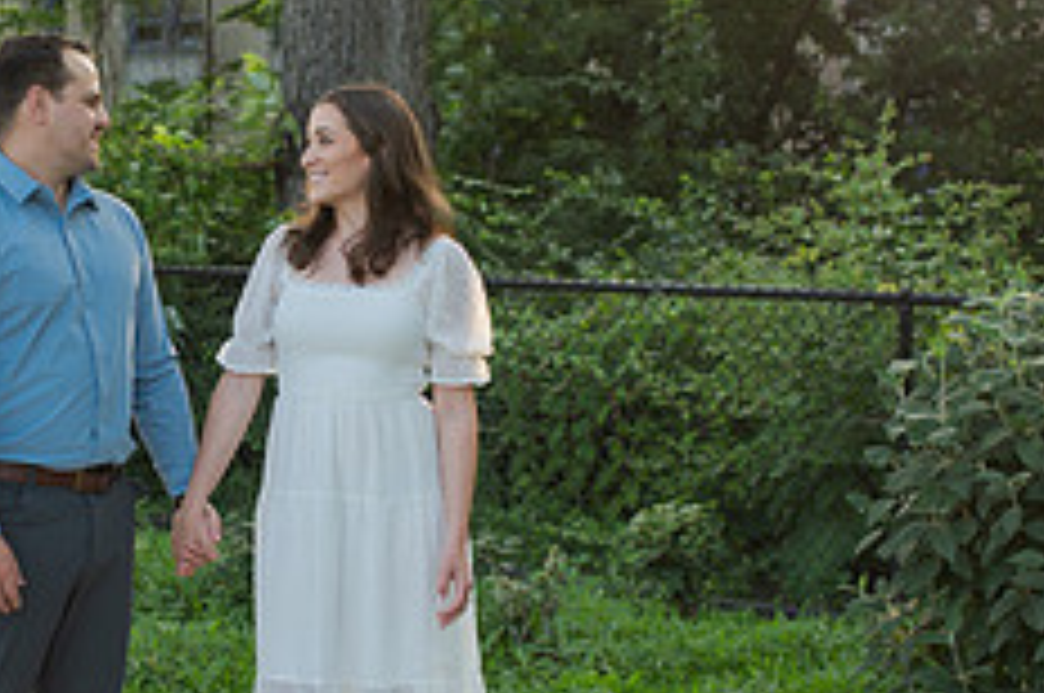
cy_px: 380
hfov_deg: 22.0
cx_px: 156
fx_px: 2635
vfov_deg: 15.0
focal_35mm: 91
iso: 125
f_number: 3.2
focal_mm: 35
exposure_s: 1/320
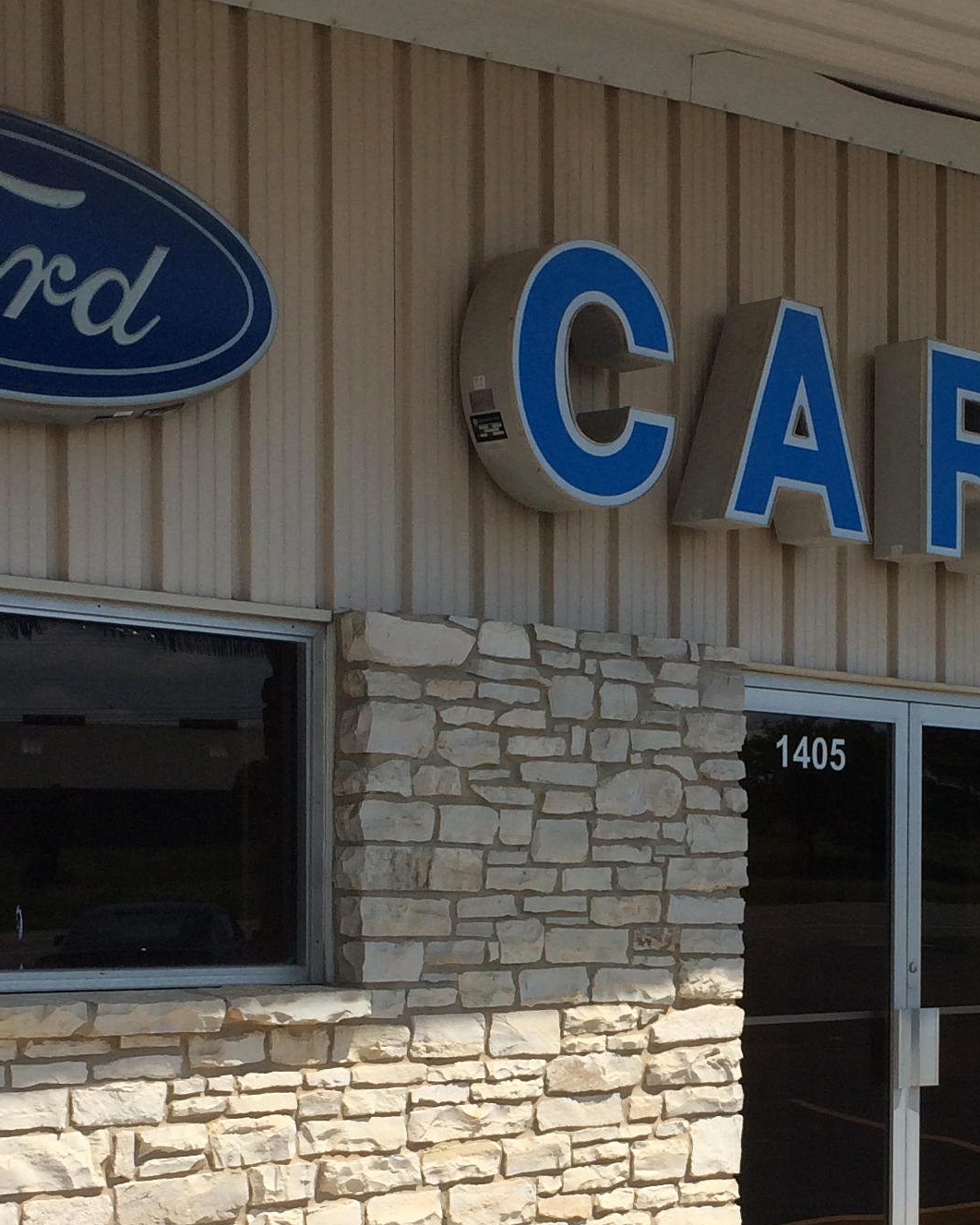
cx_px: 772
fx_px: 2610
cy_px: 971
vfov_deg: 26.0
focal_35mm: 72
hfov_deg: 21.0
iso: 40
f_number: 2.2
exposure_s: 1/4115
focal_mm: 4.12
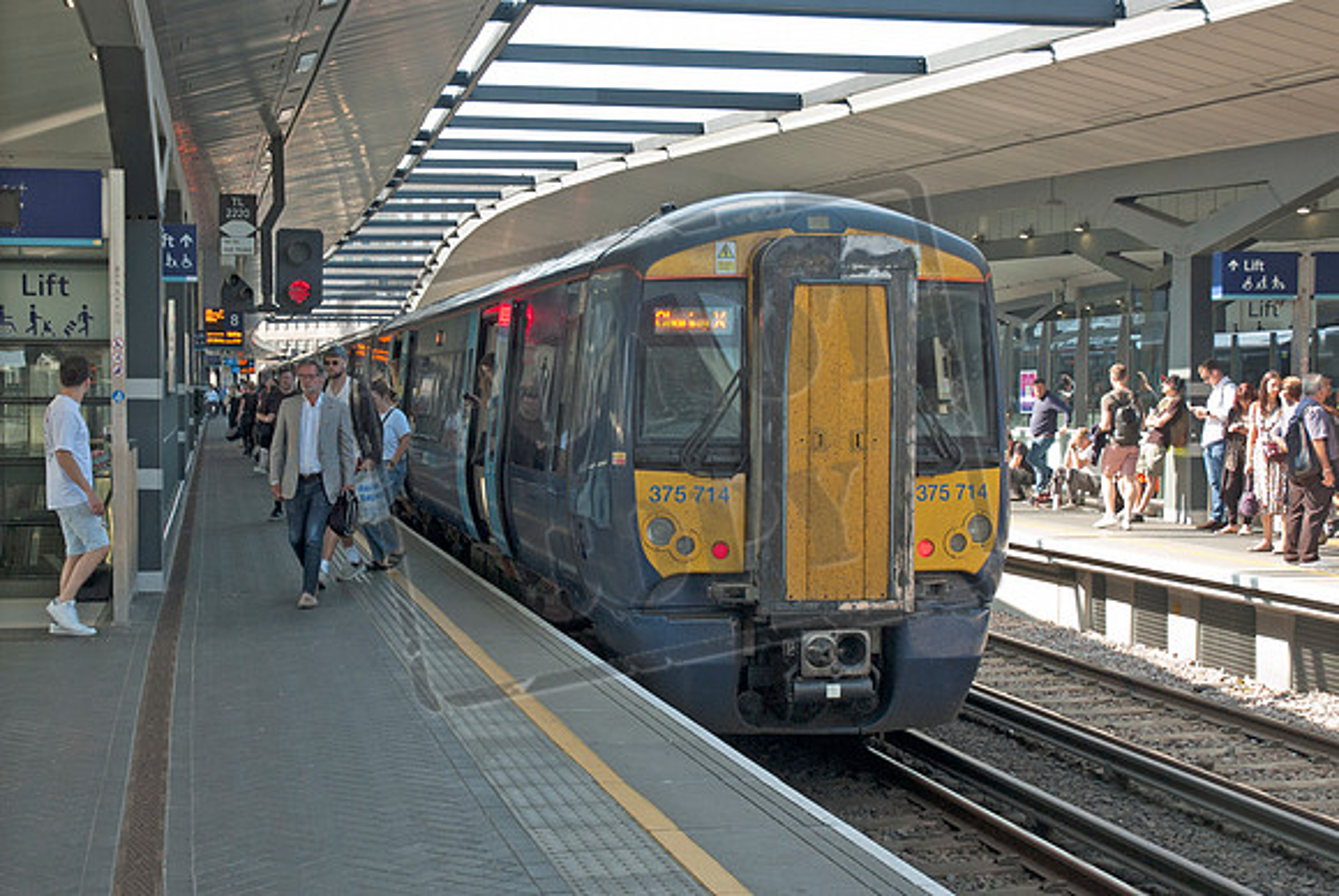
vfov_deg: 29.0
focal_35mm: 46
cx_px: 670
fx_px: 1731
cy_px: 448
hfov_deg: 42.3
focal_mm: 31
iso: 280
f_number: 5.6
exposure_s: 1/125
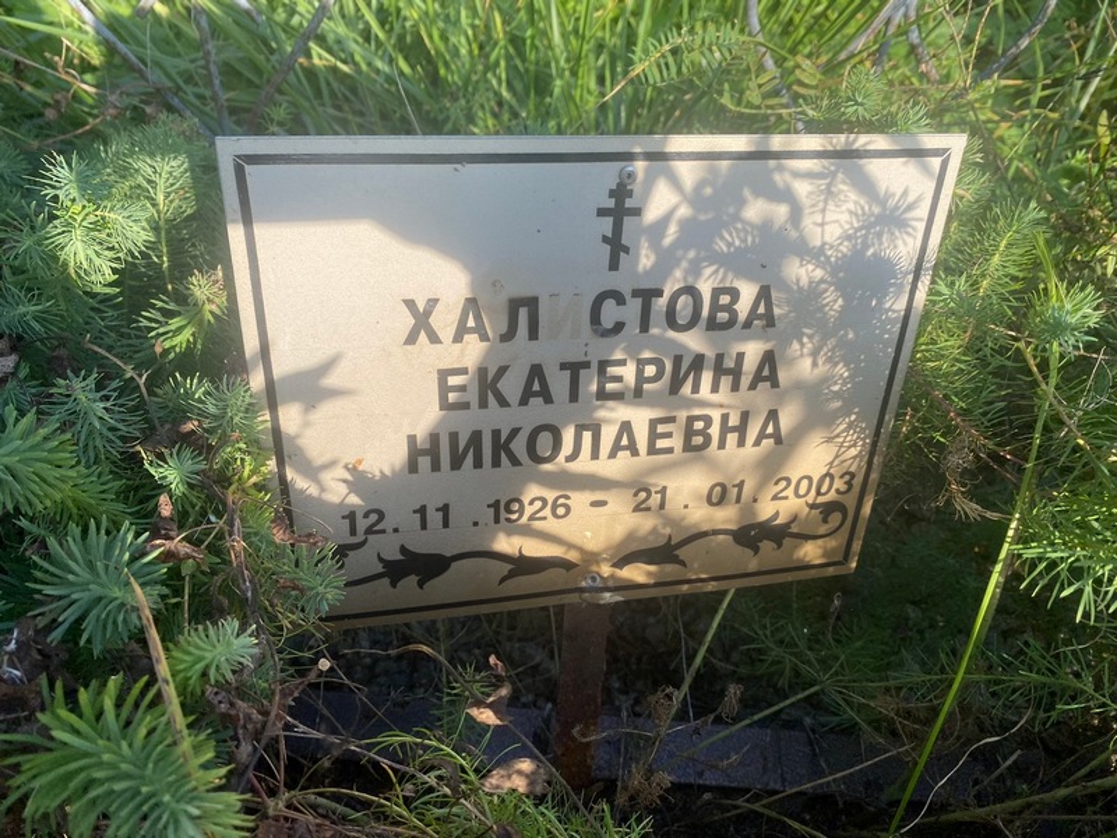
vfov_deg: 53.1
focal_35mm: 26
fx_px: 839
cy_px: 419
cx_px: 558
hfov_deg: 67.3
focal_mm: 4.25
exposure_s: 1/1135
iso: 32
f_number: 1.8
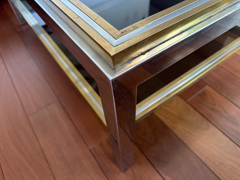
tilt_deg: -52.4
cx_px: 120
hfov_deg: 71.6
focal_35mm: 24
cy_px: 90
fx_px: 166
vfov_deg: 56.8
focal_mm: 6.86
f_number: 1.78
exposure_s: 1/59
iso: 400
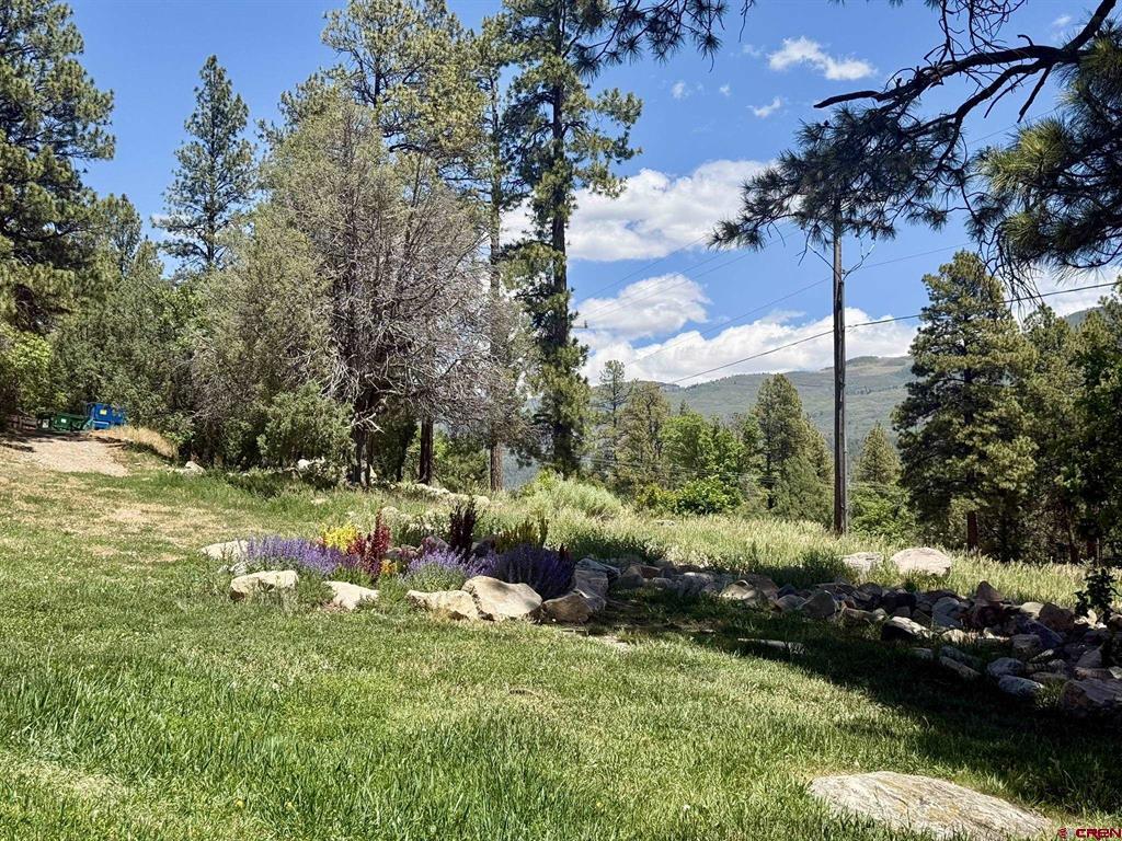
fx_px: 1556
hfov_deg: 39.7
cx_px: 561
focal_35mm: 48
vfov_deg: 30.3
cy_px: 420
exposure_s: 1/3534
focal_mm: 6.76
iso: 64
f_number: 1.78
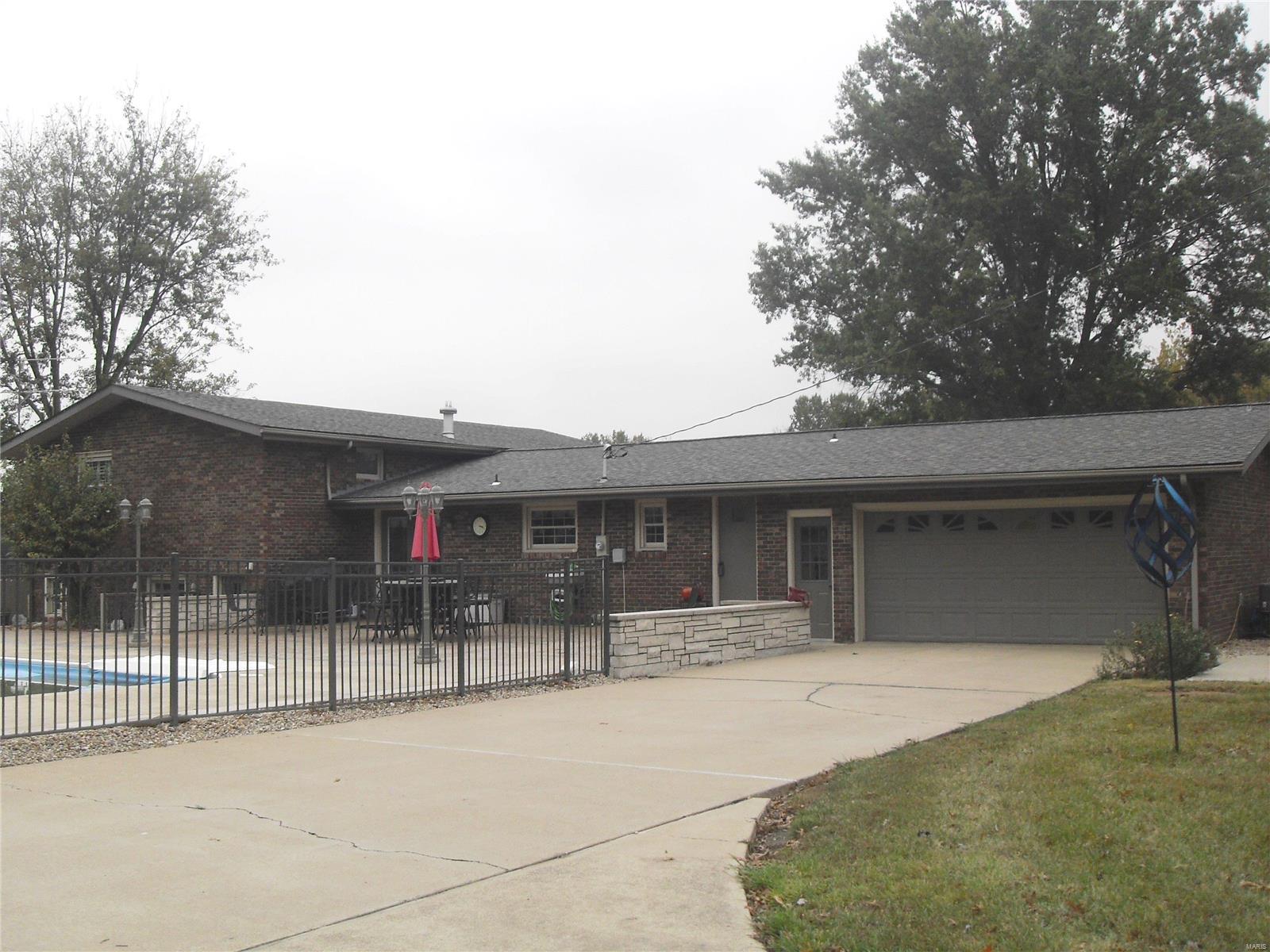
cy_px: 476
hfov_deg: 50.1
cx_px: 635
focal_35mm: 37
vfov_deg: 38.7
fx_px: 1357
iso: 80
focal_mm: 6.3
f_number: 8.9
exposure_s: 1/90
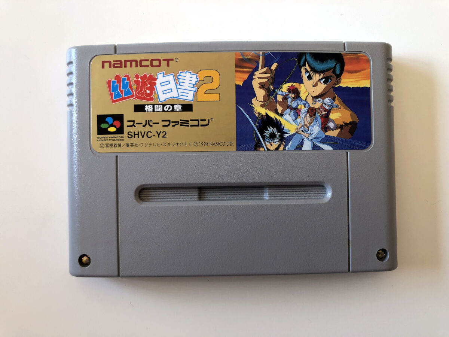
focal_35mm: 28
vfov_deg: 49.7
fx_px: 363
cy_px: 168
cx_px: 224
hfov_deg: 63.4
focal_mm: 3.99
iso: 50
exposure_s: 1/120
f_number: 1.8
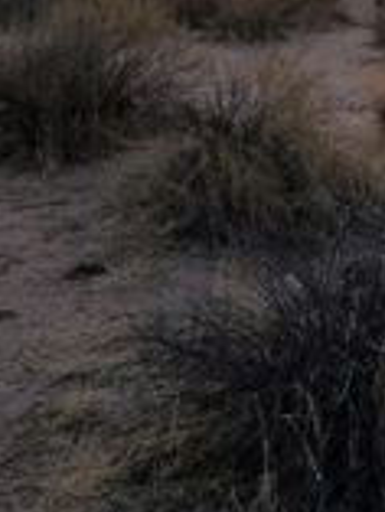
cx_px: 346
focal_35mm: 86
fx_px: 1274
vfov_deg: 20.3
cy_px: -199
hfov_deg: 17.0
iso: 50
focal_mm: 4.25
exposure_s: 1/990
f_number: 1.7
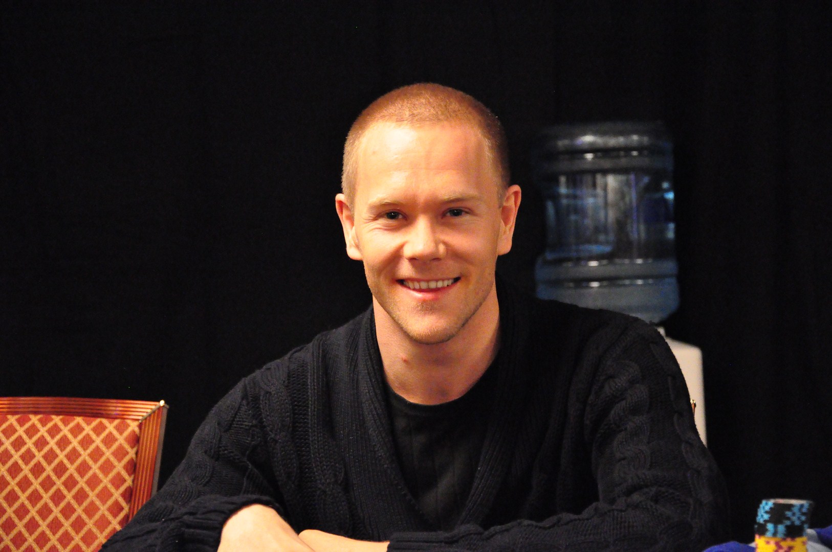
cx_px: 416
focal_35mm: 99
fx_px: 2285
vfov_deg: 13.8
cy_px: 276
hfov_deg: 20.6
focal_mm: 66
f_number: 5.3
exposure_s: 1/30
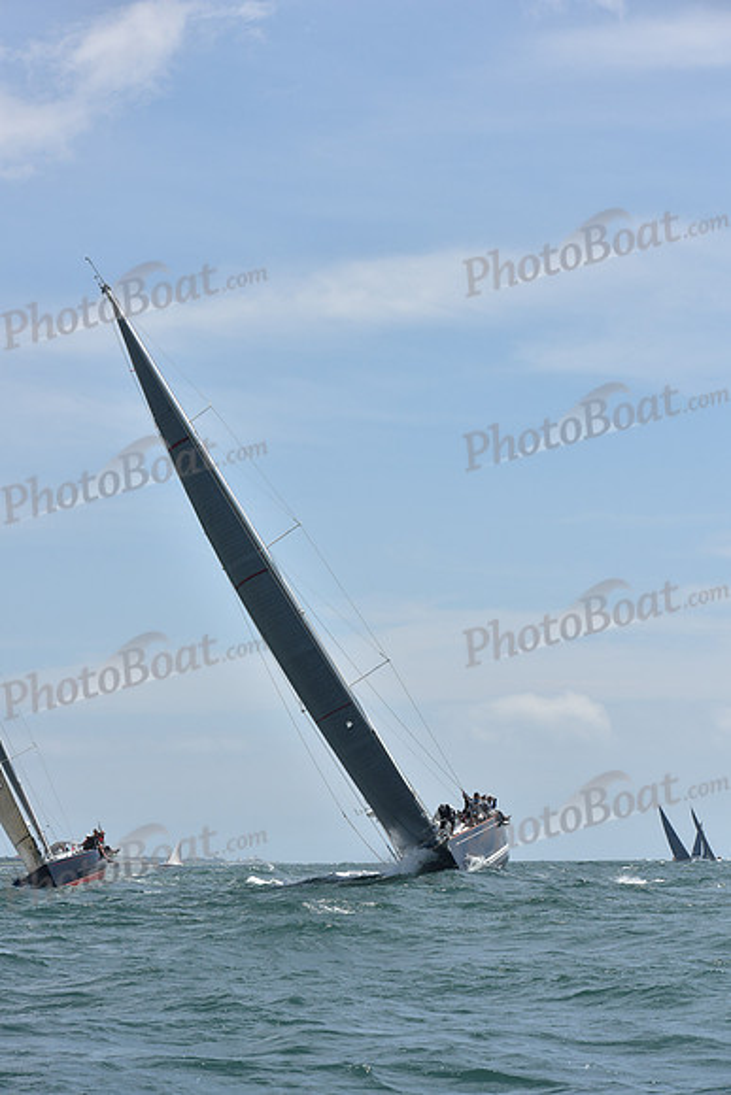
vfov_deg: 20.8
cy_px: 548
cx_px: 366
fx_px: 2983
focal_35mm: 98
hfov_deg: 14.0
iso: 250
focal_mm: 98
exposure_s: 1/1250
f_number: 8
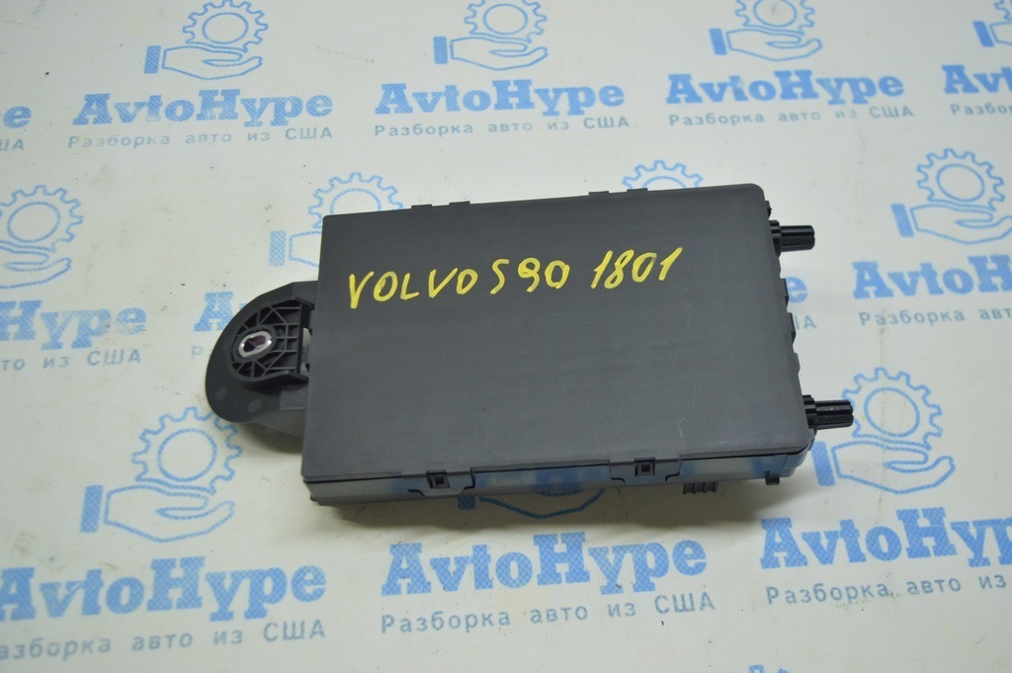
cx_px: 506
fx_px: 1053
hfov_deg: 51.3
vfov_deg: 35.4
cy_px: 336
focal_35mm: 38
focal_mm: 25
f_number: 4
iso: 400
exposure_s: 1/50
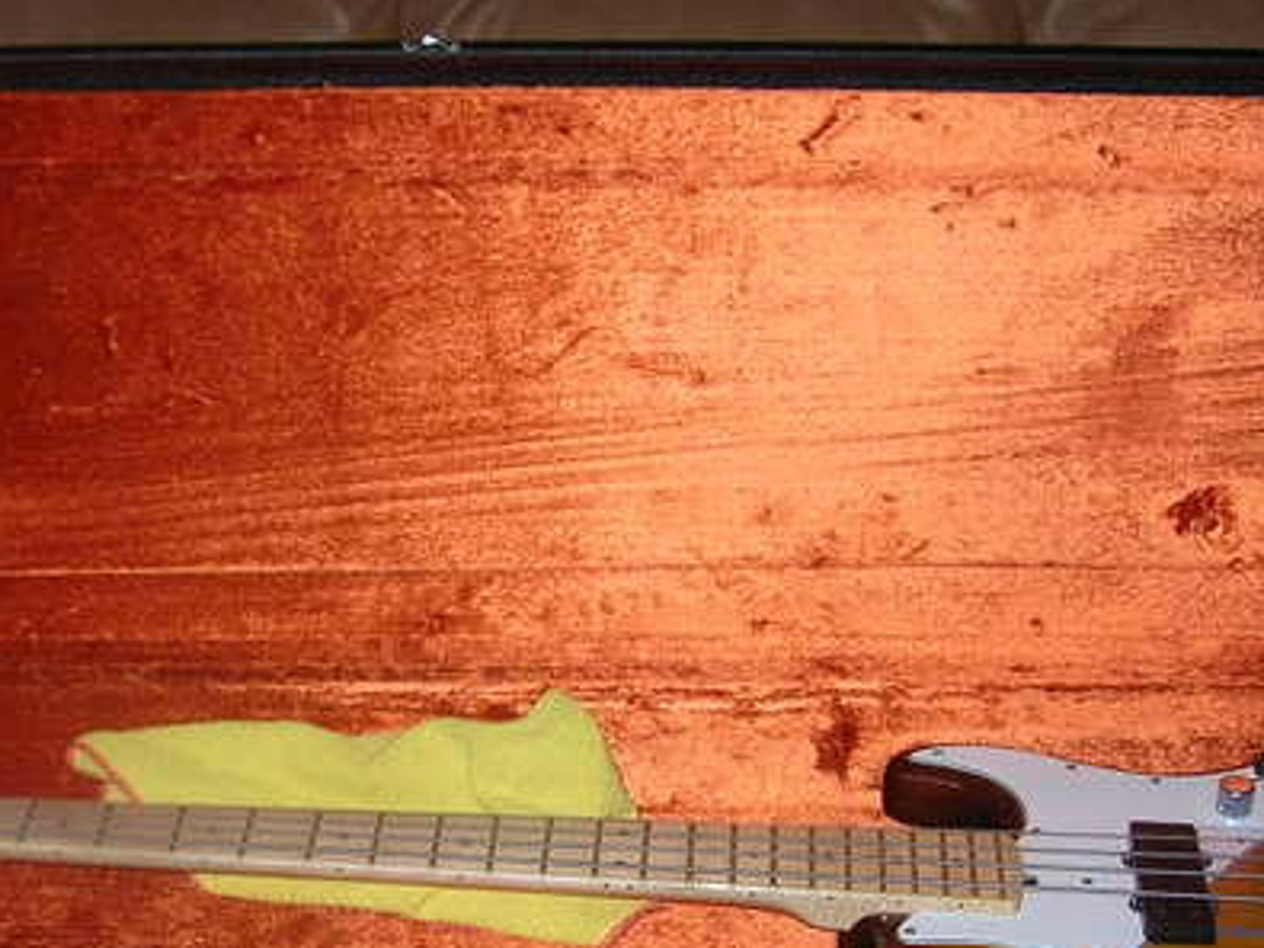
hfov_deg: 26.6
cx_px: 528
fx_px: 2665
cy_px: 804
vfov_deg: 19.9
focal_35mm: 73
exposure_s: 1/60.1
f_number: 2.7
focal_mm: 6
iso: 50
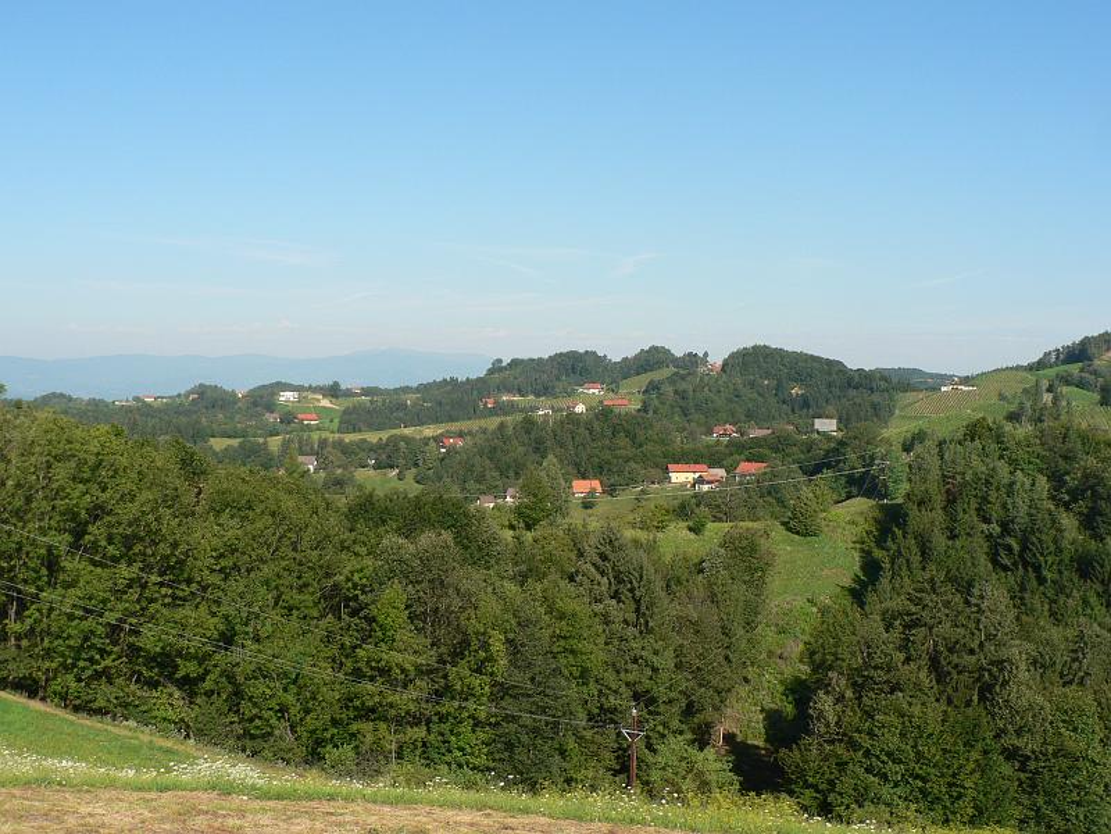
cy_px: 417
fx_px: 1155
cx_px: 556
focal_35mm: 36
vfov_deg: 39.7
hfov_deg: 51.4
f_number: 5
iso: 80
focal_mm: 6
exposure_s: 1/400
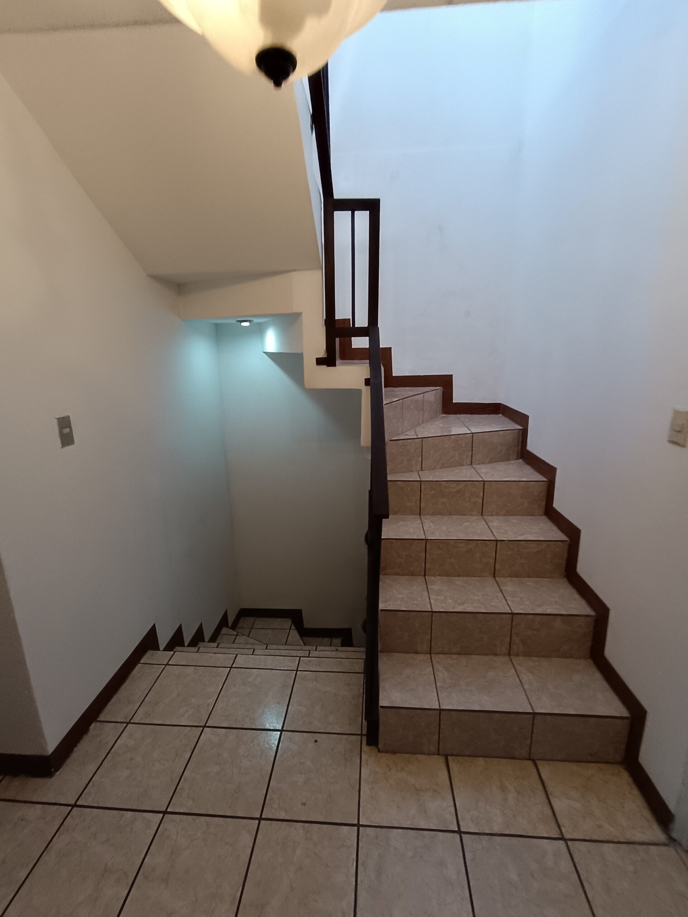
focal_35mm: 16
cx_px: 344
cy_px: 458
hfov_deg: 78.1
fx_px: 424
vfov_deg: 94.5
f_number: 2.2
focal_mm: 1.66
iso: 178
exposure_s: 1/50
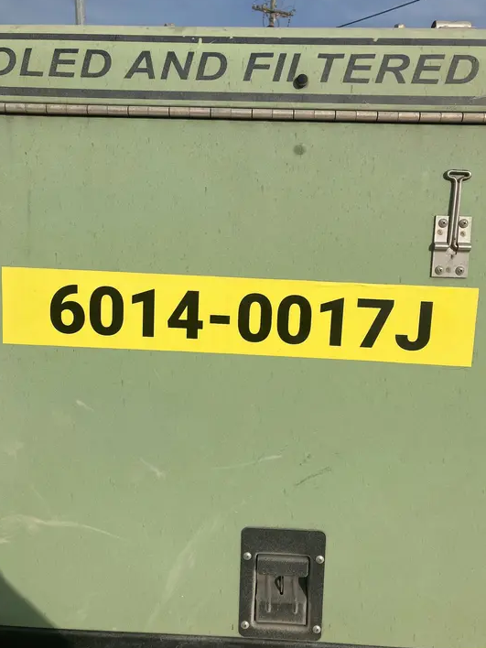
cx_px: 240
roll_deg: -1.8
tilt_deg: -12.8
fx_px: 543
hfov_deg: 48.2
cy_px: 329
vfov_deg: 61.7
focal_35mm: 29
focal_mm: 3.99
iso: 32
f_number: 1.8
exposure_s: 1/4878
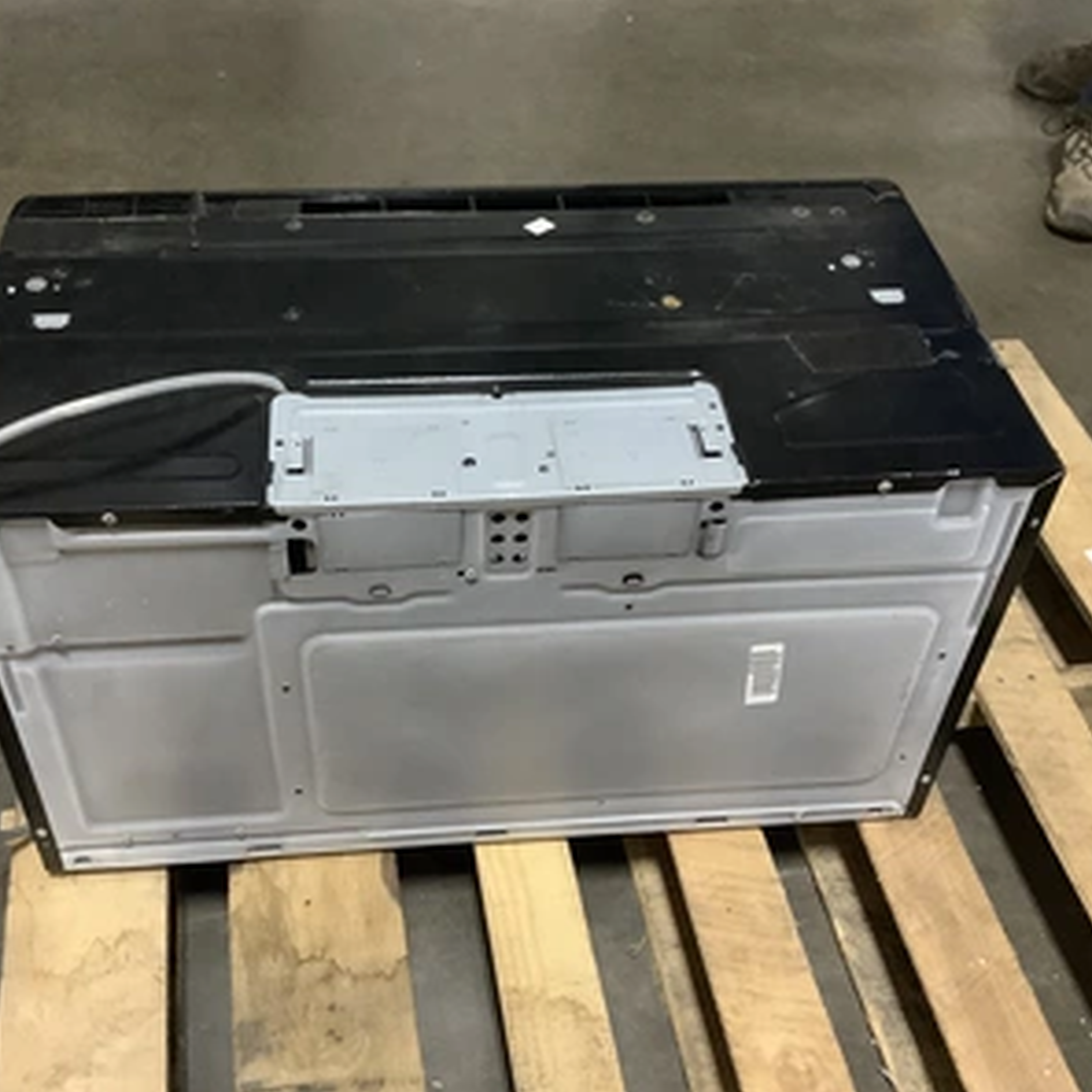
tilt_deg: -46.6
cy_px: 542
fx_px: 1321
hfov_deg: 44.9
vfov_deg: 44.9
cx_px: 505
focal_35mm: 37
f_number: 2.4
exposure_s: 1/30
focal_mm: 3.3
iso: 640
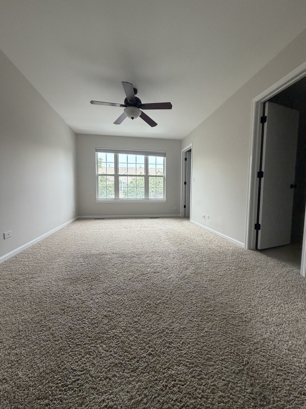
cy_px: 204
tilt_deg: -5.0
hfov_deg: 85.7
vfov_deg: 102.1
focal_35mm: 14
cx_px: 153
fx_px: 165
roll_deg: -0.5
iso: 250
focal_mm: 2.22
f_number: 2.2
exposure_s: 1/121
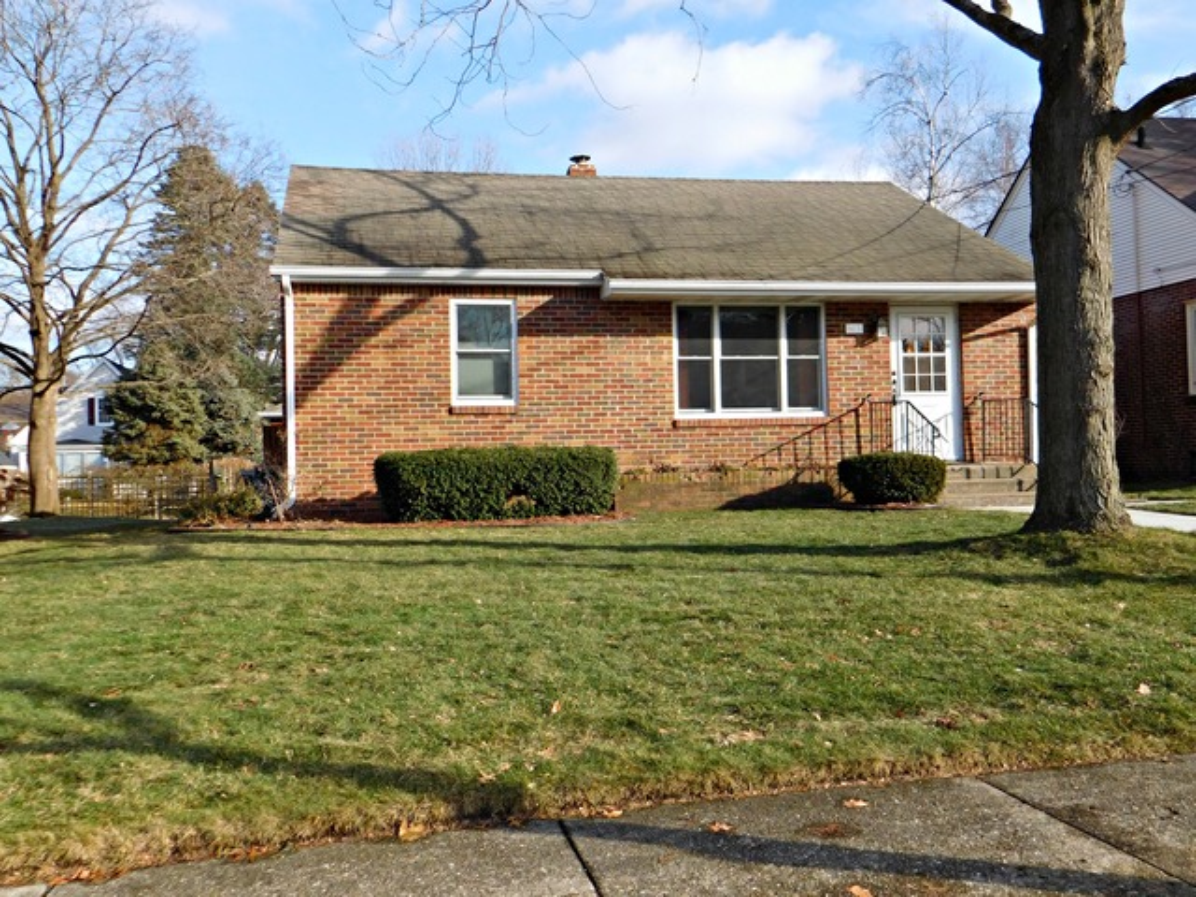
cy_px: 448
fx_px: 1106
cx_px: 598
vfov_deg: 44.2
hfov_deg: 56.8
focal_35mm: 32
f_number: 3.6
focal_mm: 5.7
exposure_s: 1/500
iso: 125
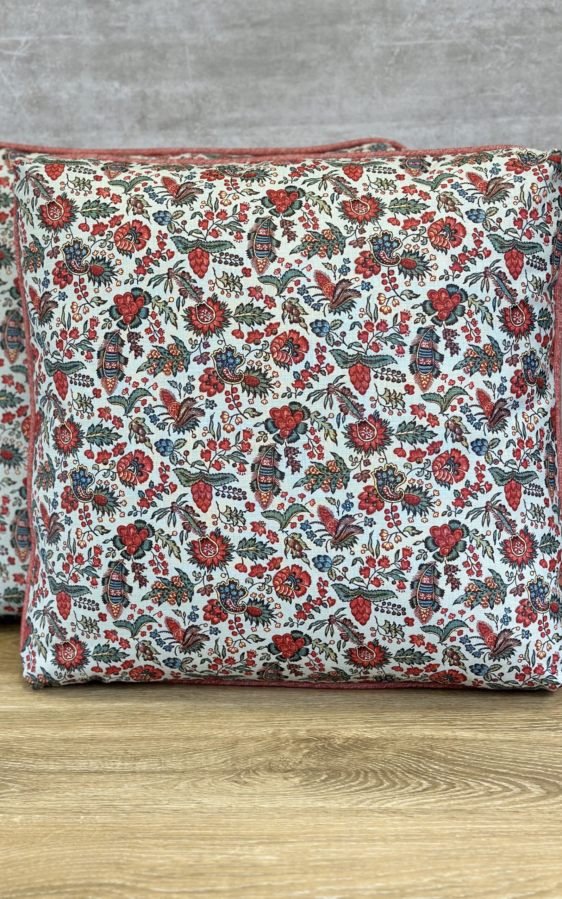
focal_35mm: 51
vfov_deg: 39.6
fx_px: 1250
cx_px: 251
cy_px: 449
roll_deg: +1.8
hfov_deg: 25.3
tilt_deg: -17.5
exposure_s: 1/170
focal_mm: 6.86
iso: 125
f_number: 1.78
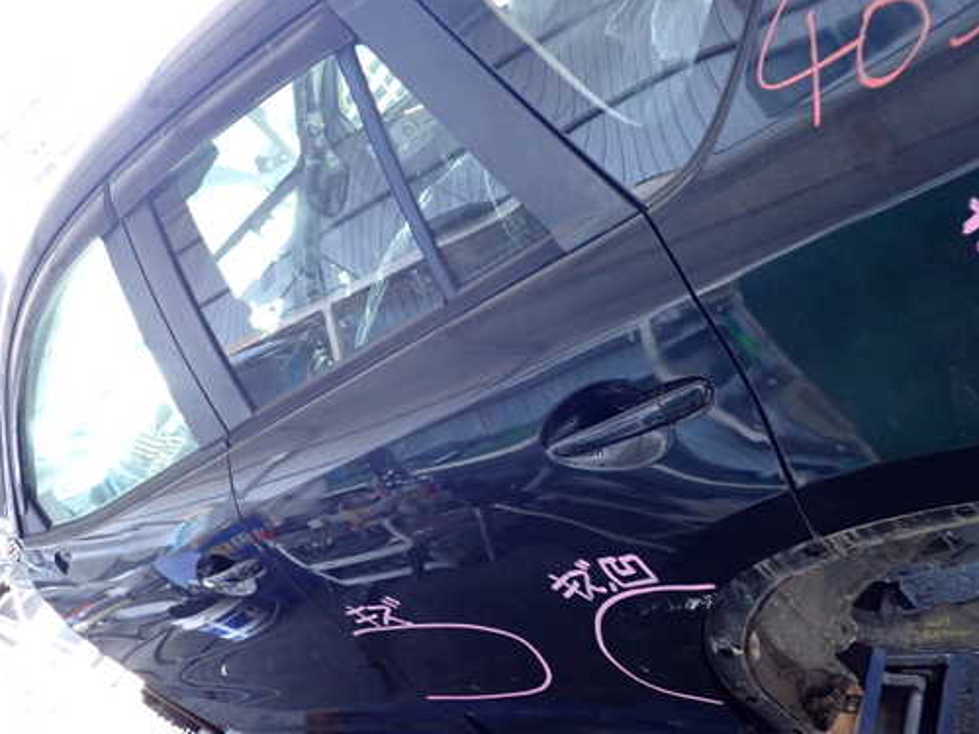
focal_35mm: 36
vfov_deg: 39.7
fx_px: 1018
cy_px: 360
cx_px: 441
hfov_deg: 51.3
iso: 400
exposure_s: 1/125
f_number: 2.3
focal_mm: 5.4
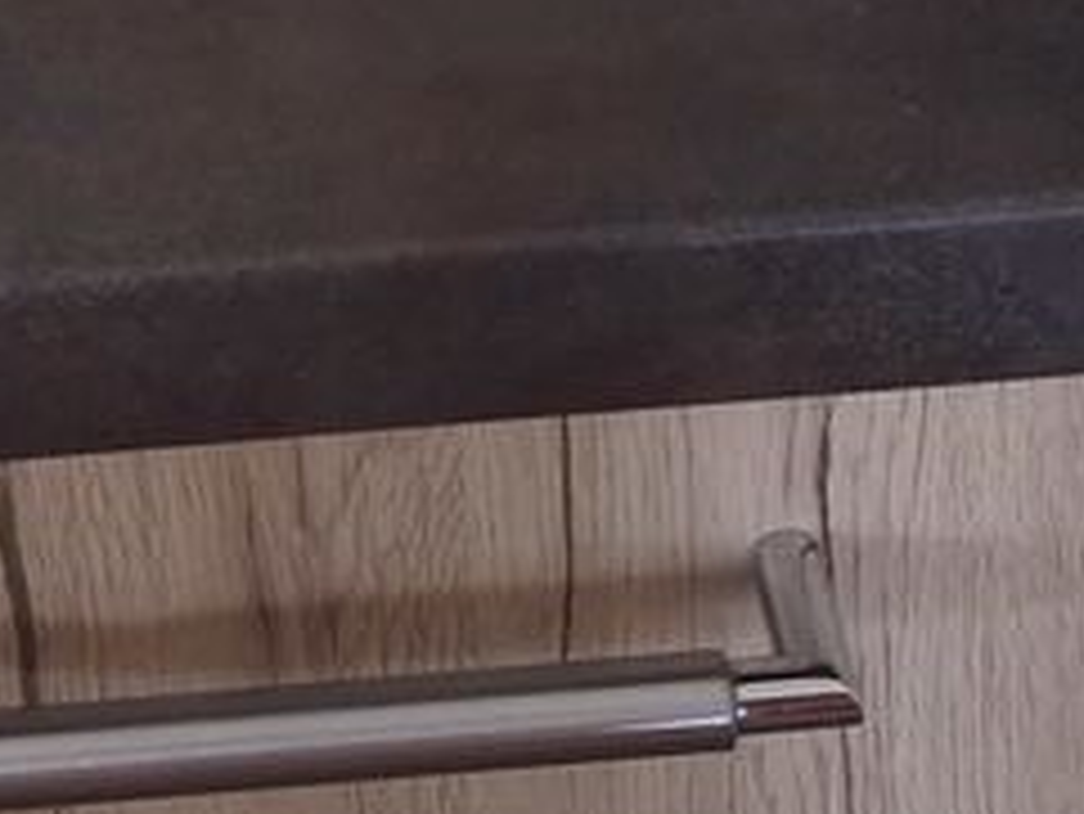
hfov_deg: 17.4
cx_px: 189
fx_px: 3509
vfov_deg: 12.1
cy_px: -670
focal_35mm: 112
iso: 800
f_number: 1.8
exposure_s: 1/25
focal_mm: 4
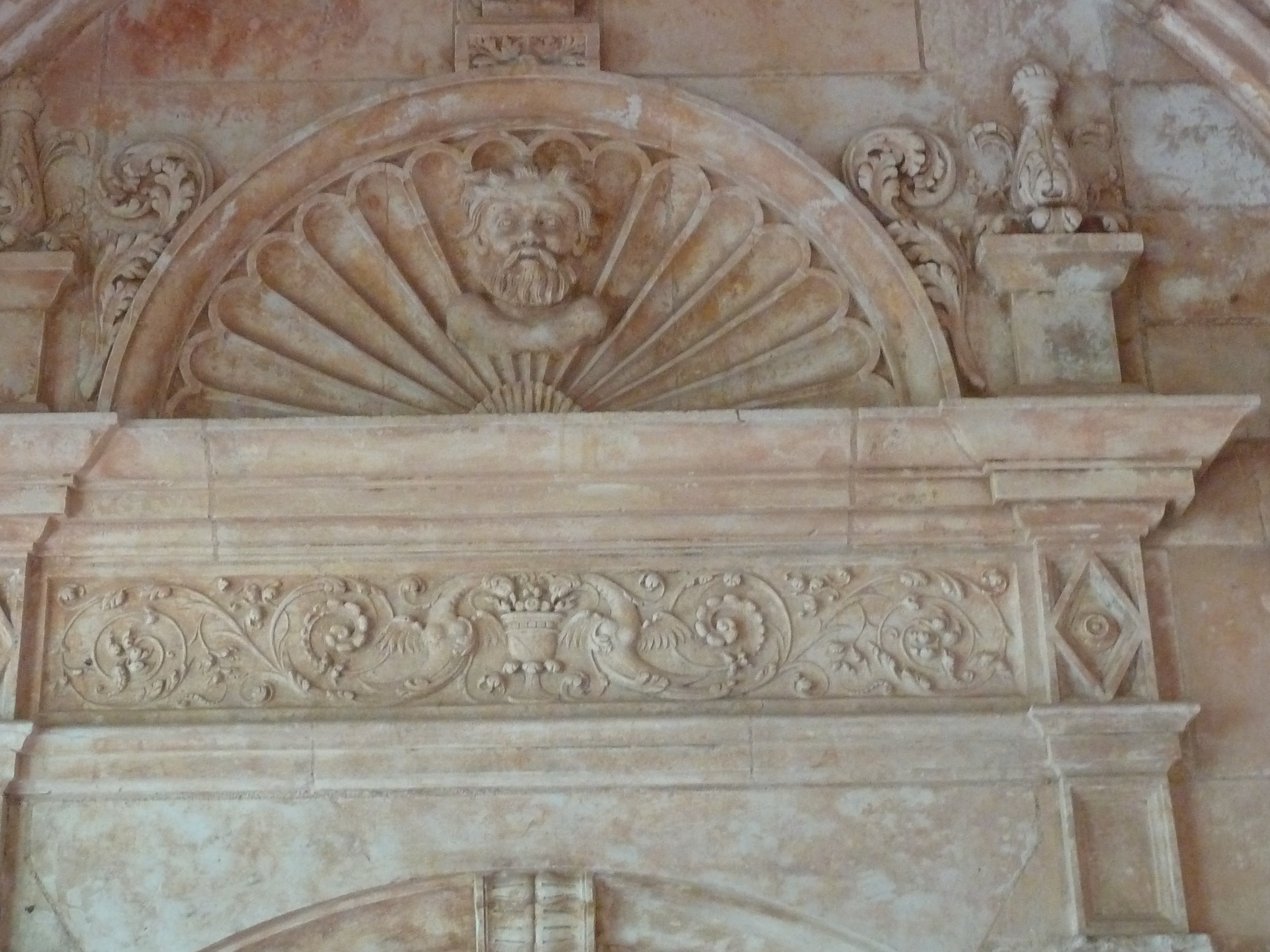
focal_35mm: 59
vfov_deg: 24.8
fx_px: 2165
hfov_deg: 32.7
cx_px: 588
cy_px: 458
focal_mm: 6.5
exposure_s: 1/6
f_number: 3.6
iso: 400
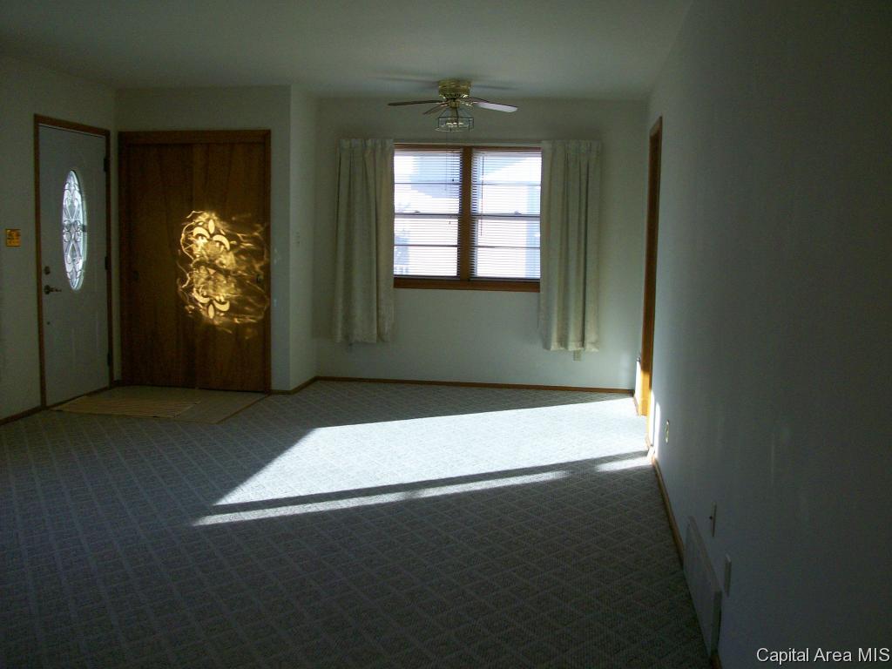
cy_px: 334
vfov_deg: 41.8
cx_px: 446
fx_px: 876
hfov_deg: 54.0
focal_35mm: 34
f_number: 2.8
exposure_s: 1/128
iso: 118
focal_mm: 5.7
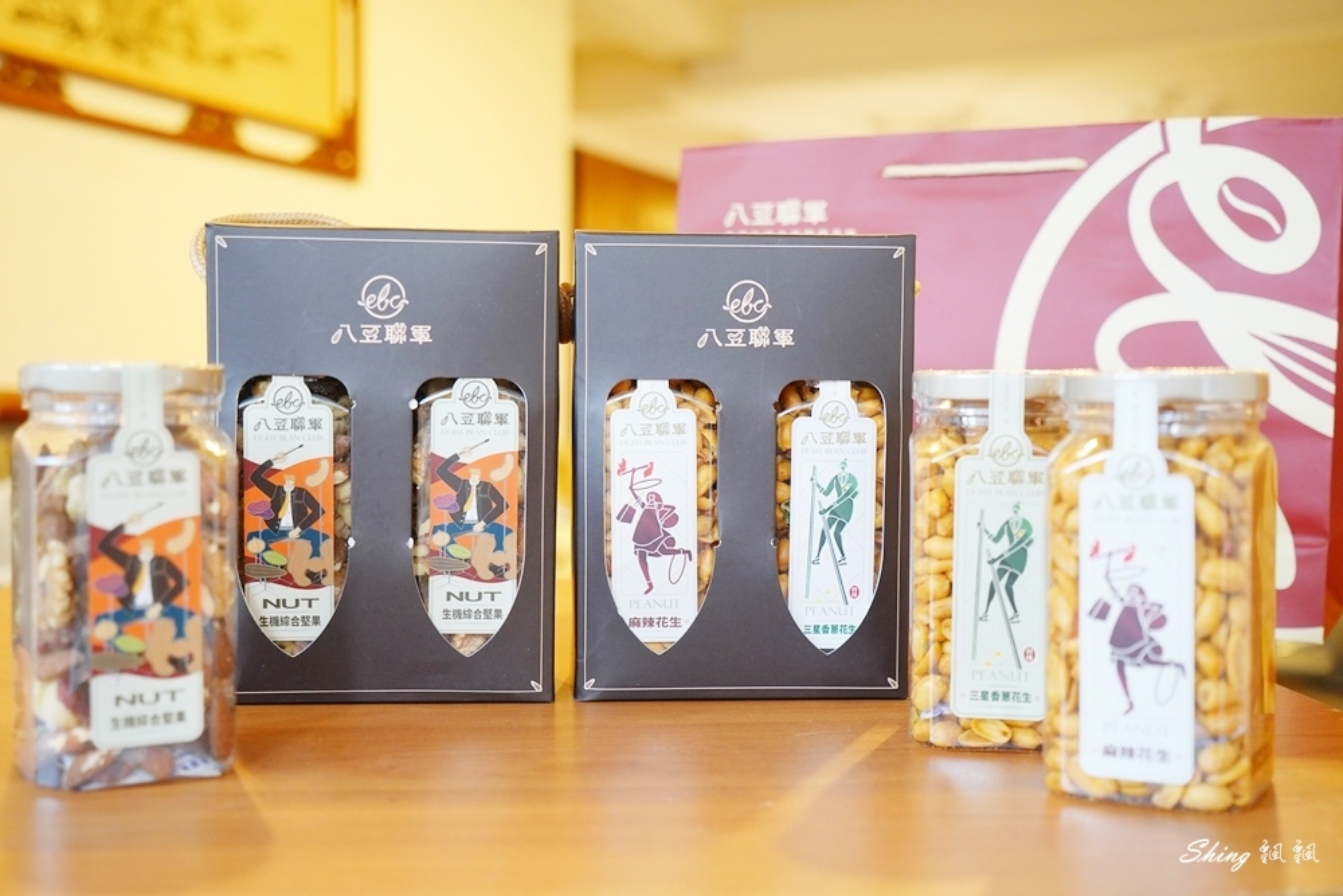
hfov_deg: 45.4
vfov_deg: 31.2
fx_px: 1604
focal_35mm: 43
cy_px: 448
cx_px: 672
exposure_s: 1/50
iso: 1600
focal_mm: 43
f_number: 4
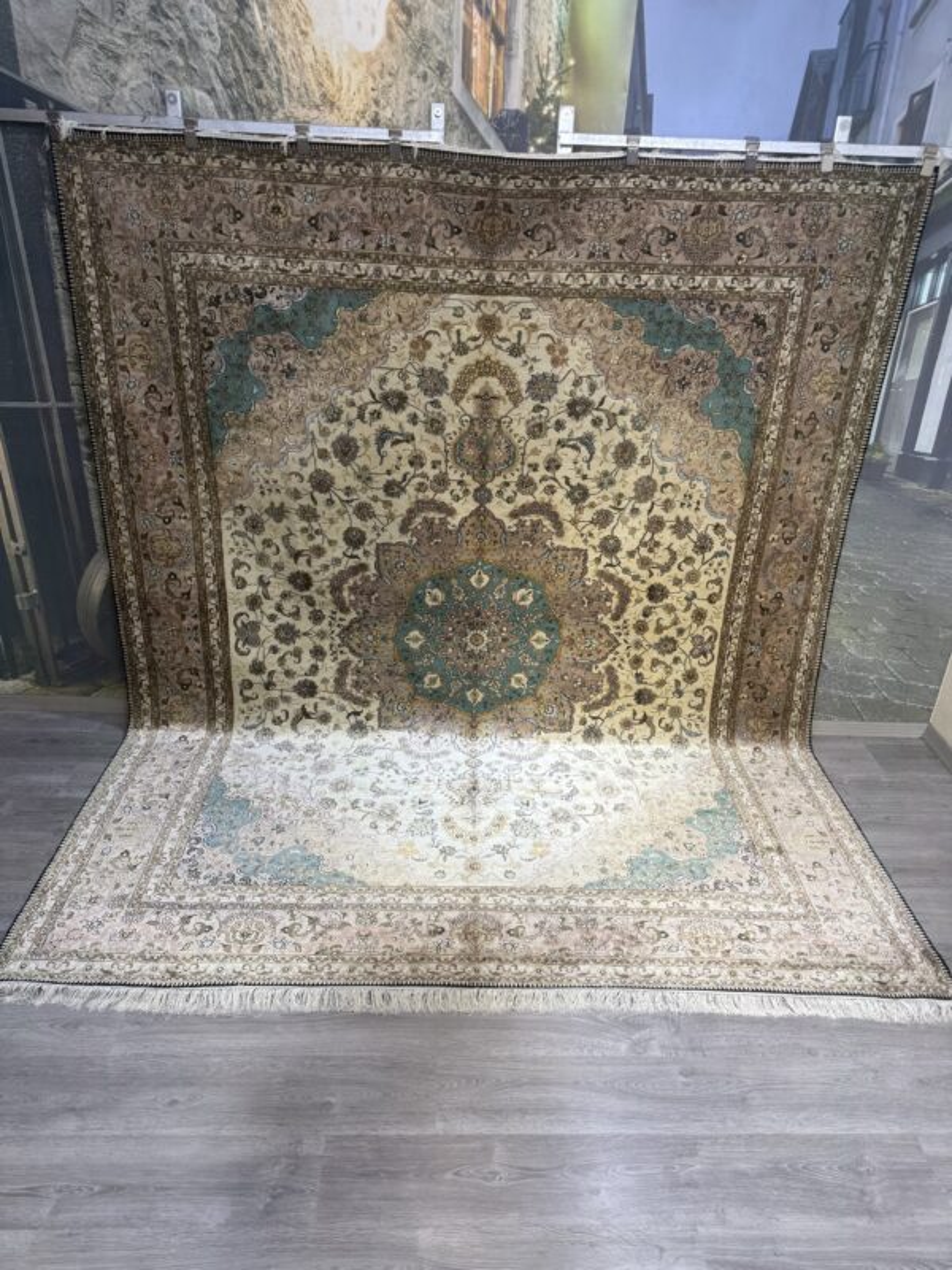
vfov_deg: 71.6
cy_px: 635
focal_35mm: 24
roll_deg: -2.1
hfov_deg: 56.8
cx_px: 476
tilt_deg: -29.3
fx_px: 880
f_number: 1.78
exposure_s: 1/121
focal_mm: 6.76
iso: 64
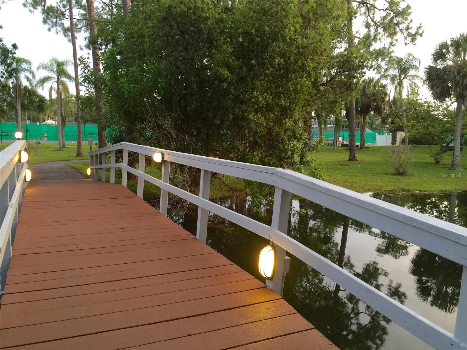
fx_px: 391
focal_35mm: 29
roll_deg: -2.3
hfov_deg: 61.7
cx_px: 234
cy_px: 175
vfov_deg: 48.2
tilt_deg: -4.7
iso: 40
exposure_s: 1/15
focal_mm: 4.15
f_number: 2.2
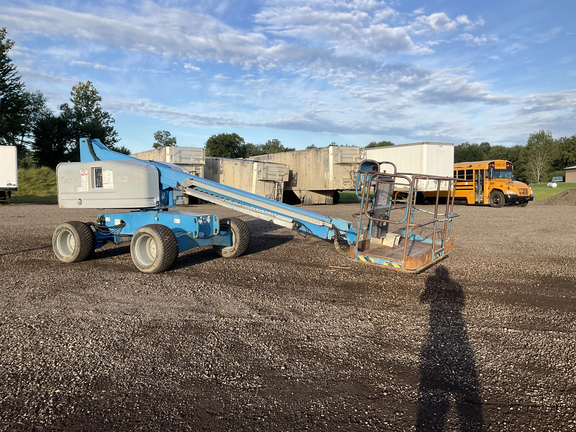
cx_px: 288
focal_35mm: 29
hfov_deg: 61.7
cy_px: 216
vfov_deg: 48.2
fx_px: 483
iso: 25
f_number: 1.8
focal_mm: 3
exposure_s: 1/1098
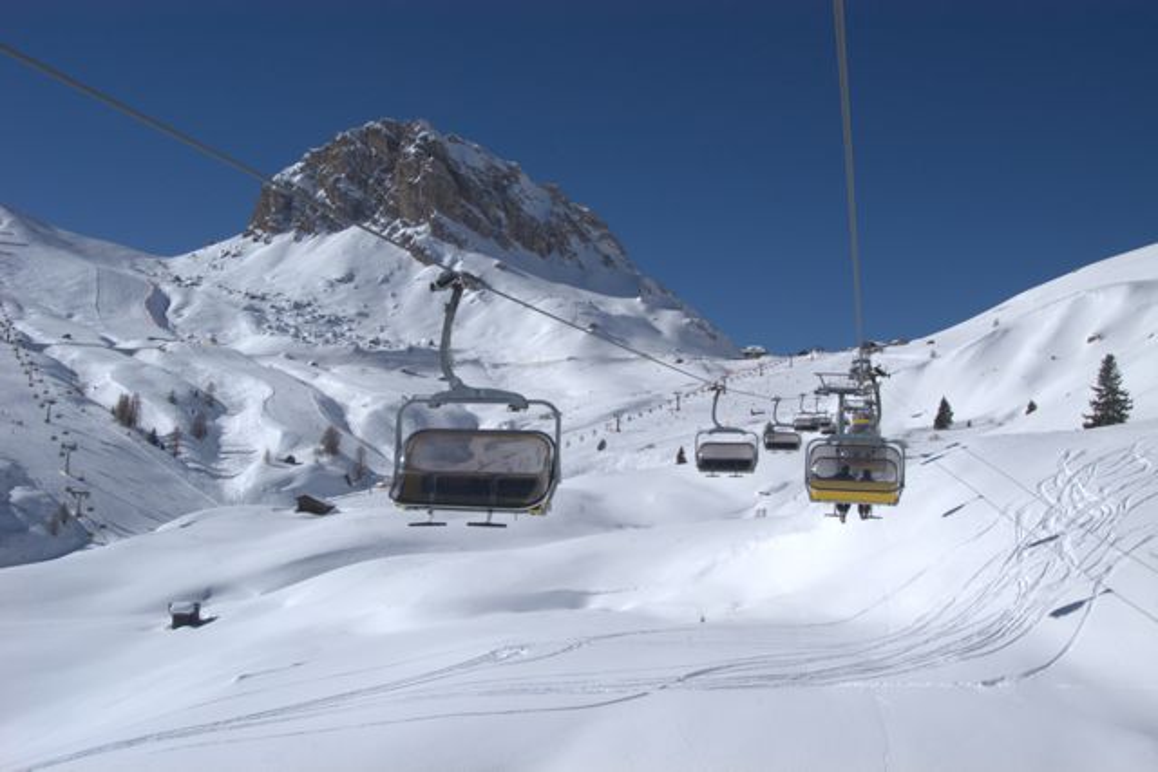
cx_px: 579
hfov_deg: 53.1
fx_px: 1158
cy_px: 386
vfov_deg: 36.9
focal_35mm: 36
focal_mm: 24
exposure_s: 1/500
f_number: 11
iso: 200
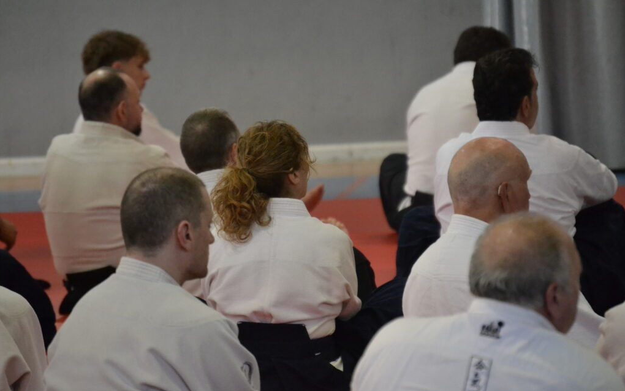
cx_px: 312
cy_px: 195
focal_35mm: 307
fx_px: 5228
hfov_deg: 6.8
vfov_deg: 4.3
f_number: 5.6
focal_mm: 200
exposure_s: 1/200
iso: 3200
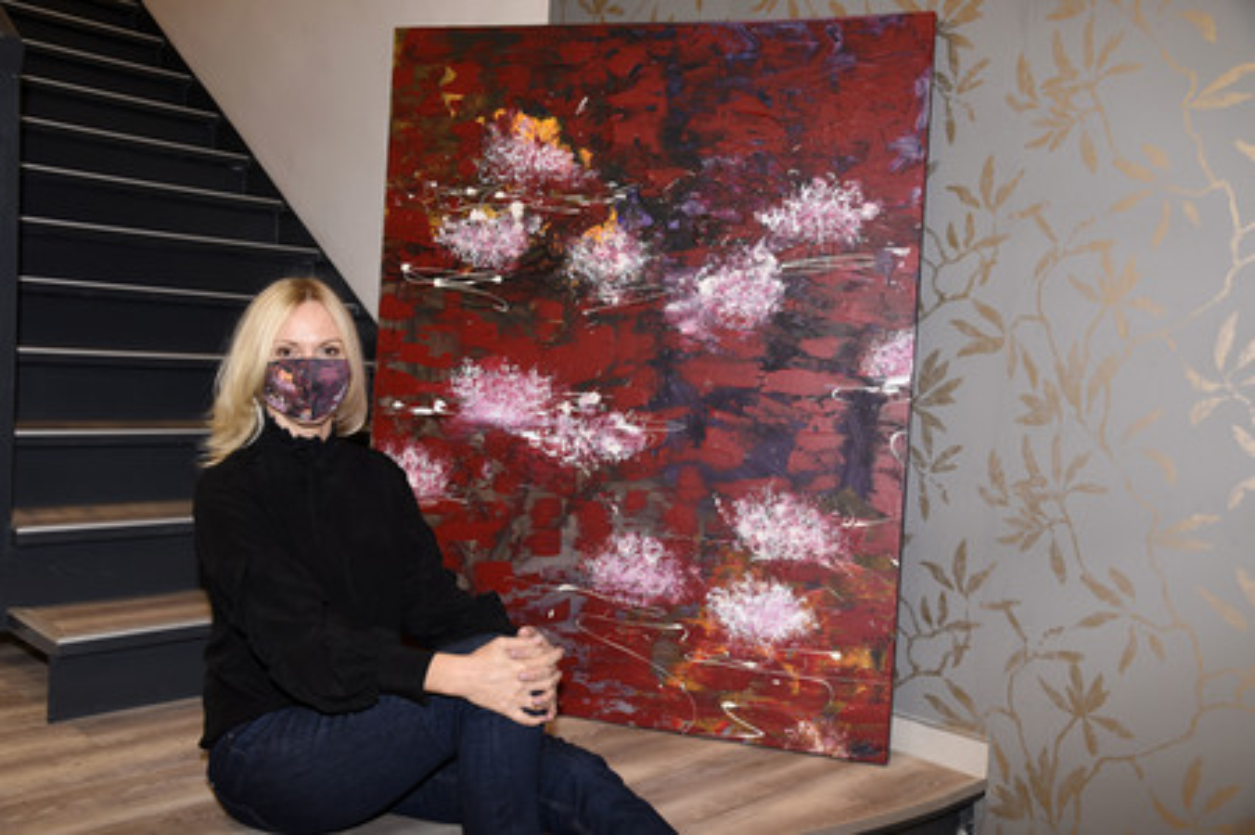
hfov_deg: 58.8
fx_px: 1115
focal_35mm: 32
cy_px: 418
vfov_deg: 41.1
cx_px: 628
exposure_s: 1/100
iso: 640
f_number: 6.3
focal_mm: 32
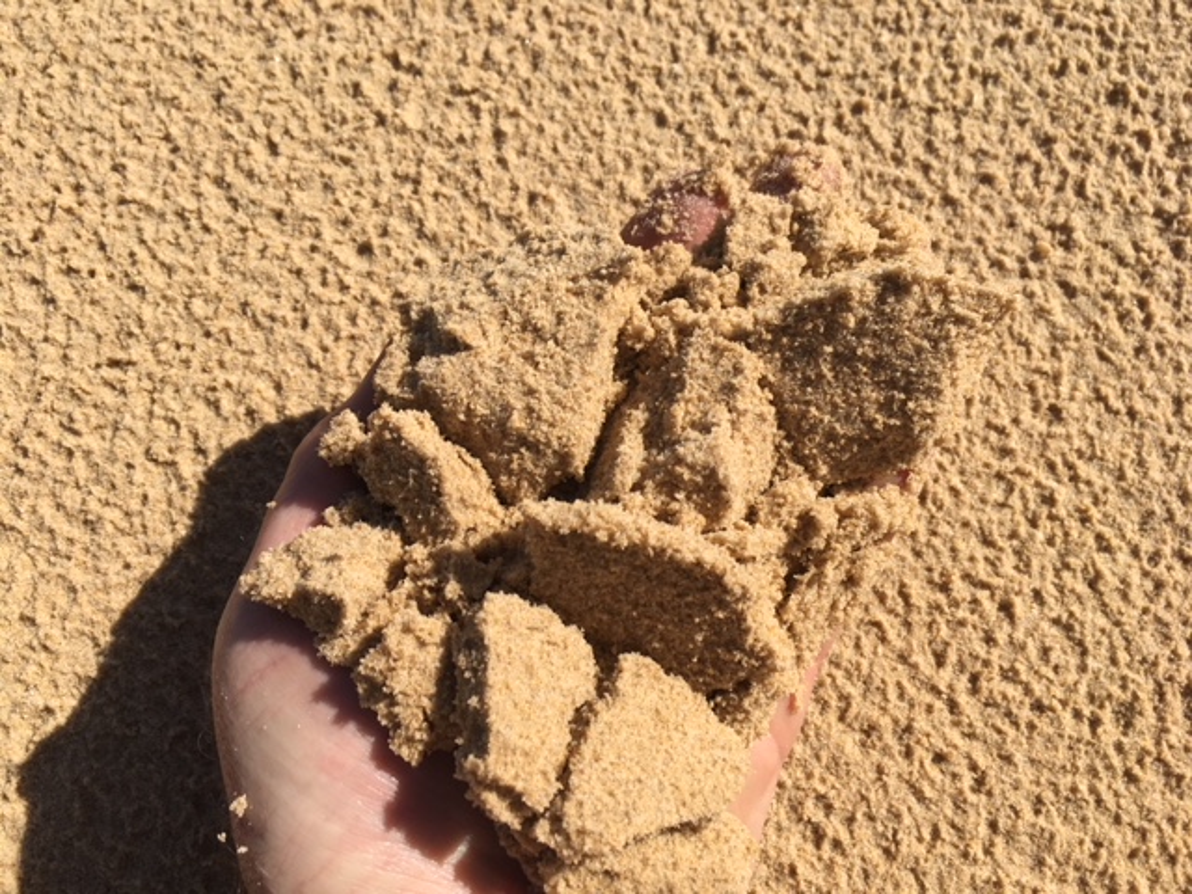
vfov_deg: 48.2
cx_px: 596
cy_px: 447
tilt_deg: -48.5
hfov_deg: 61.7
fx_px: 999
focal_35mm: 29
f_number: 2.2
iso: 25
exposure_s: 1/1972
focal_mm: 4.15
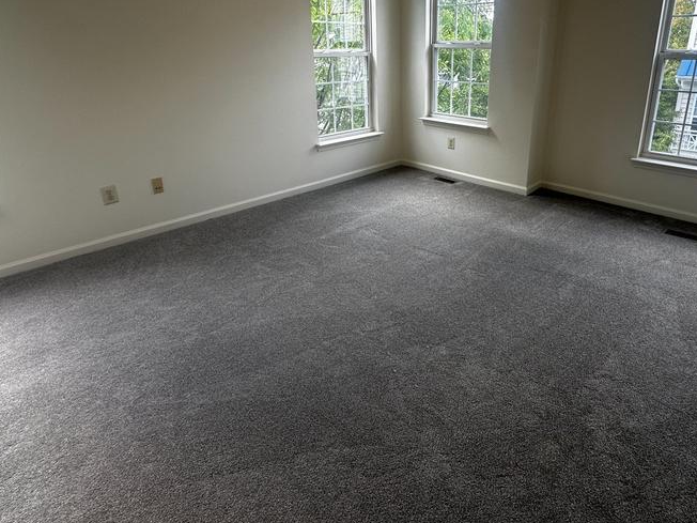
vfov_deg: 60.0
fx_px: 443
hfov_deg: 75.9
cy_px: 186
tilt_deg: -17.3
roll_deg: -0.1
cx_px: 403
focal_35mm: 22
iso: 64
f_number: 2.2
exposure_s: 1/120
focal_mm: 2.22
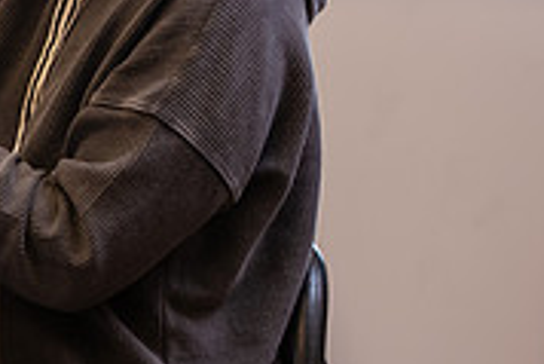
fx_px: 4431
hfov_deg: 6.9
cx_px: -296
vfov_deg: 4.7
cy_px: -29
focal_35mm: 293
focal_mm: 90
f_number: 4
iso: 640
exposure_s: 1/200
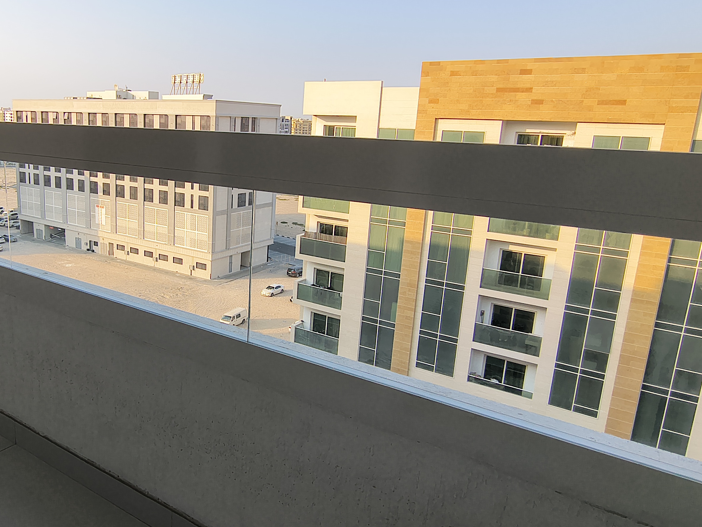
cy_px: 251
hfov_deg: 76.0
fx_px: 426
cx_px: 223
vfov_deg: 63.4
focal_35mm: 21
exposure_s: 1/511
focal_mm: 2.13
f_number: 2.2
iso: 100
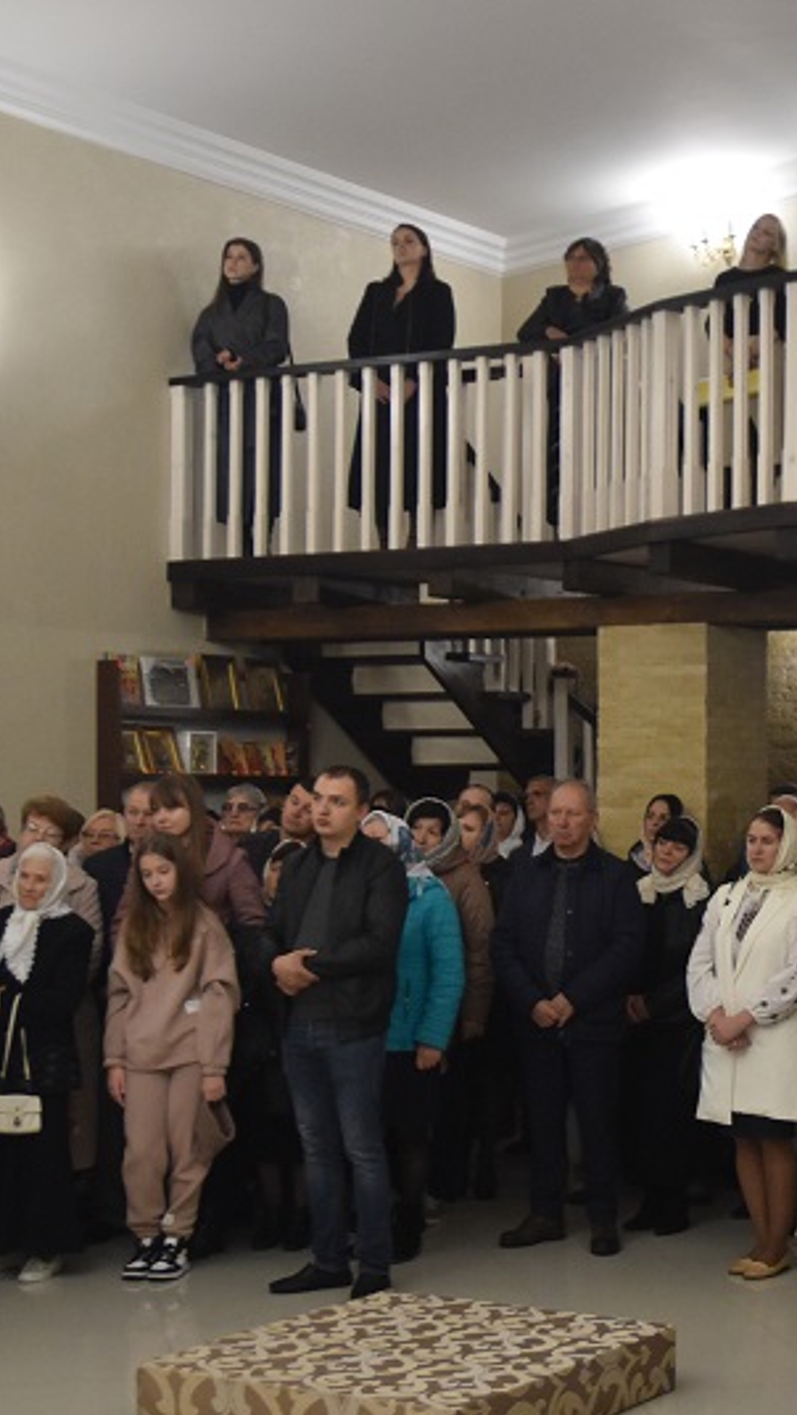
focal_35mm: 66
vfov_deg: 31.8
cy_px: 820
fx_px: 2477
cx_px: 847
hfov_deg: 17.7
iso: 1400
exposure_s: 1/125
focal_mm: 22
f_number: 3.5
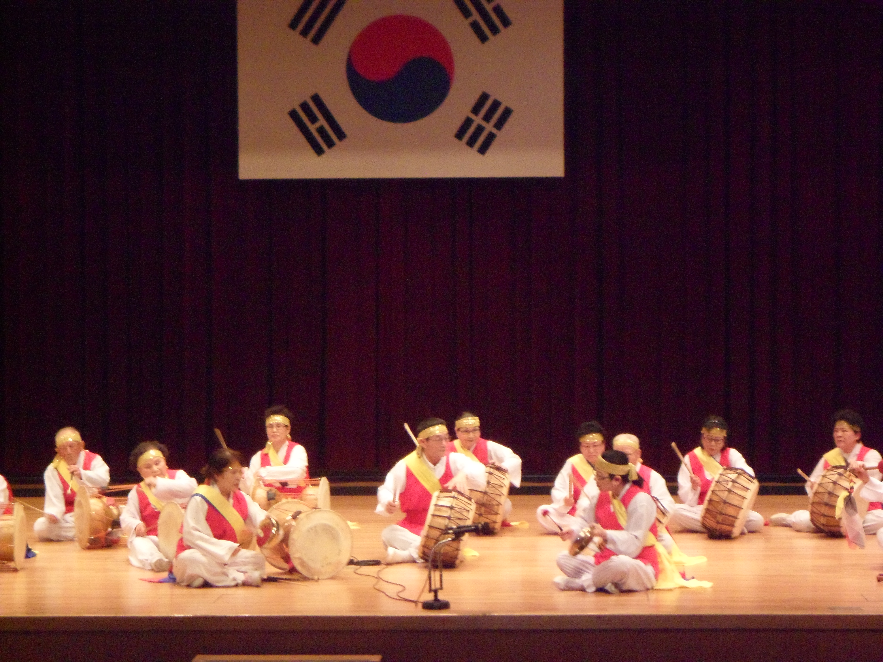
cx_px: 442
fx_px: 2755
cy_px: 331
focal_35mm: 108
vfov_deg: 13.7
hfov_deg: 18.2
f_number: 5
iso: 640
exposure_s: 1/60
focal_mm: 19.6
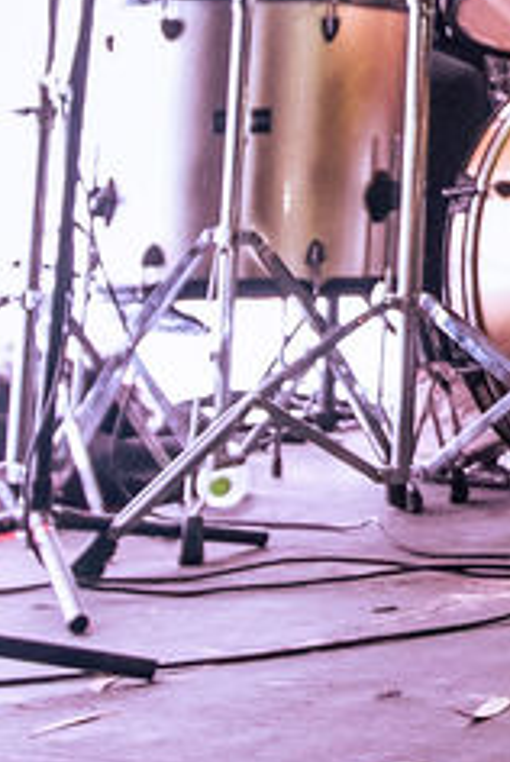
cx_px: 1236
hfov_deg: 11.1
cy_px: -210
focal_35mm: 104
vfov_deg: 18.4
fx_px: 2203
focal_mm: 16
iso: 3200
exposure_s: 1/200
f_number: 4
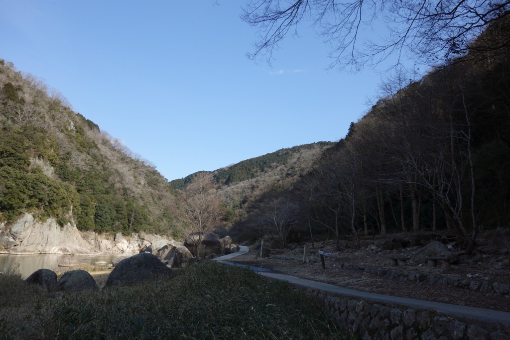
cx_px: 255
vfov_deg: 46.4
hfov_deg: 65.5
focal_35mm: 28
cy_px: 170
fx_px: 397
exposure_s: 1/320
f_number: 5.6
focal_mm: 10.4
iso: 125
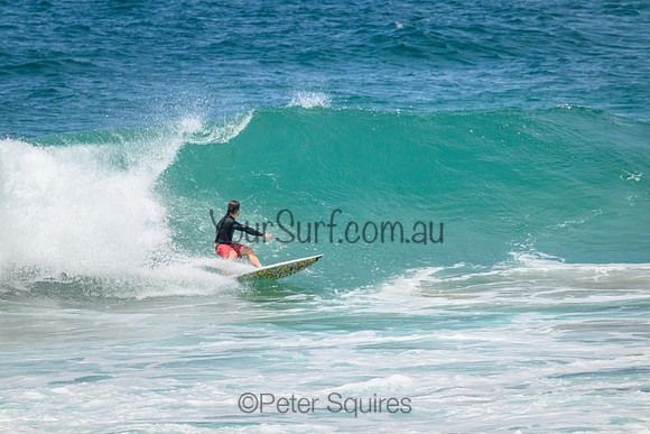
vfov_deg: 1.7
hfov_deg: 2.6
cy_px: 217
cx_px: 325
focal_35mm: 800
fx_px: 14447
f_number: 11
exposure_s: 1/2000
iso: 800
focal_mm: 800
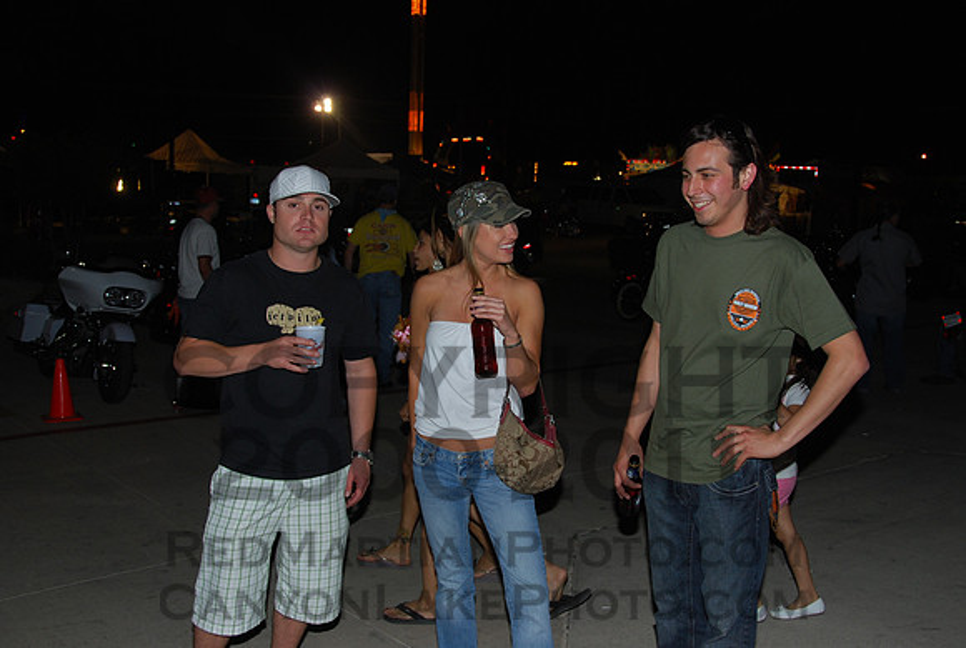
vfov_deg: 31.0
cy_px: 324
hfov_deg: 44.9
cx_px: 483
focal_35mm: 44
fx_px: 1169
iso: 200
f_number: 5
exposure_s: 1/60
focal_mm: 29
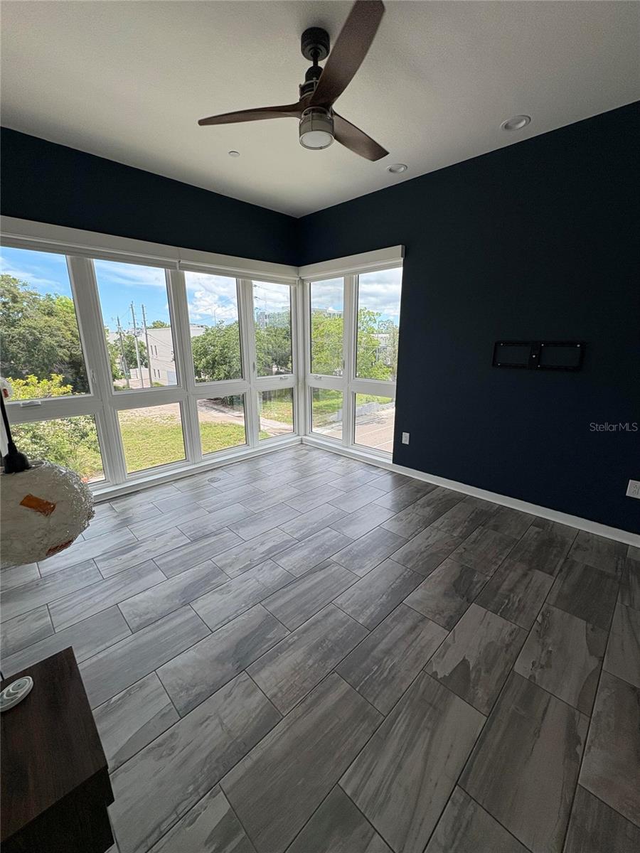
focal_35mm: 14
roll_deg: +0.1
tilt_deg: -12.0
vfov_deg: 102.1
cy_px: 426
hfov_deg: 85.7
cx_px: 320
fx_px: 345
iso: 50
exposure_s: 1/515
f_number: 2.2
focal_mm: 2.22
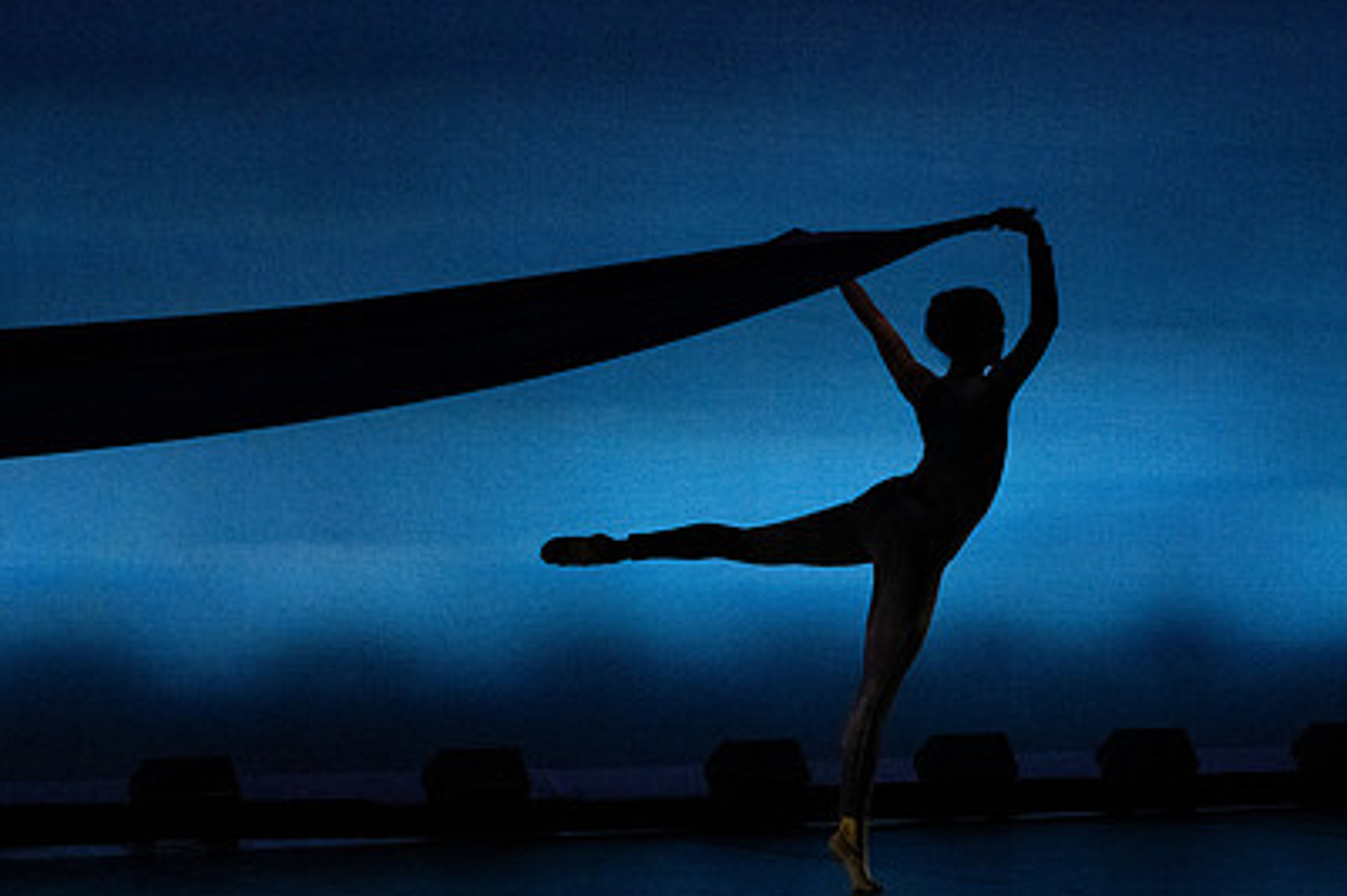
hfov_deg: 13.9
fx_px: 5498
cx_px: 932
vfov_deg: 9.3
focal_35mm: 147
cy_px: 407
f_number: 2.8
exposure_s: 1/500
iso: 5000
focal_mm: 85
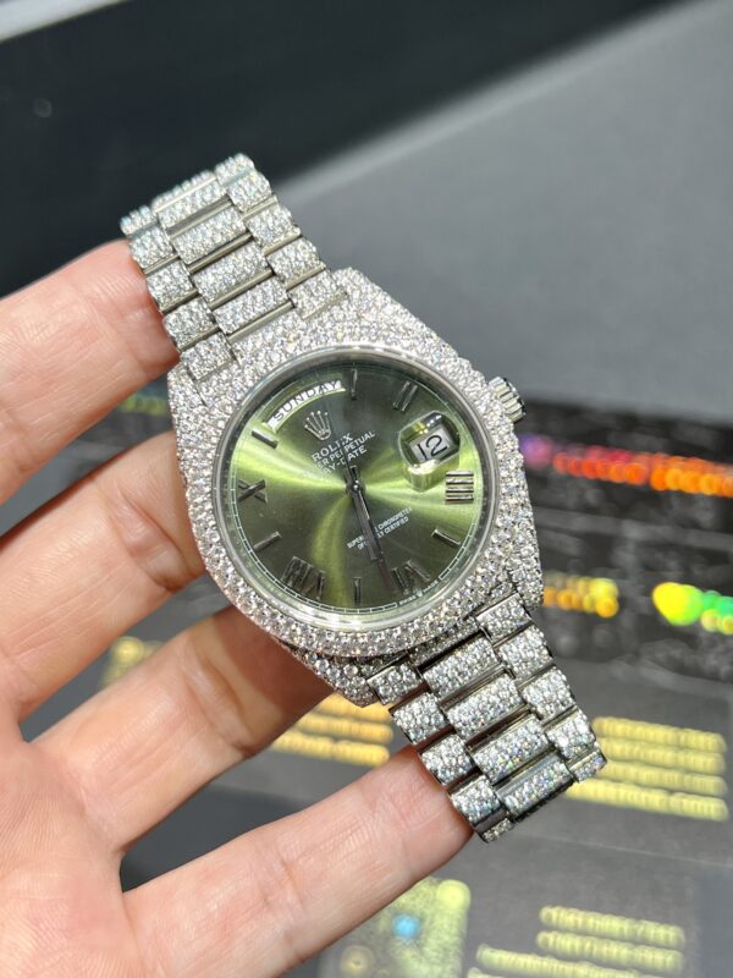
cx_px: 366
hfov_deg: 53.1
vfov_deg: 67.3
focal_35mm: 26
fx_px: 734
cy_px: 489
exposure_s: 1/100
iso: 40
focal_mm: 5.7
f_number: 1.5
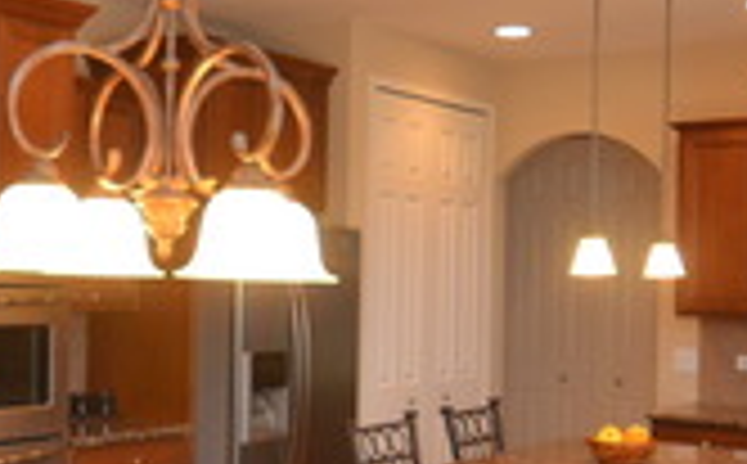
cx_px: 225
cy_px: 293
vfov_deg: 21.8
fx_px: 1199
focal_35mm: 59
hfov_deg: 34.2
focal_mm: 10
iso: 720
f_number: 4
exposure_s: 1/60
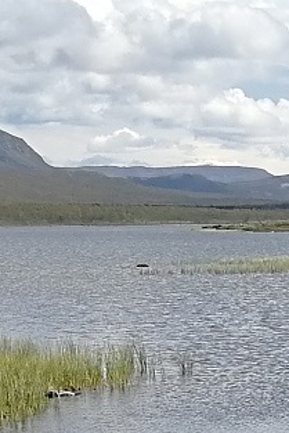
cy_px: 487
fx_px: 2141
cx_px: 398
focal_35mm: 178
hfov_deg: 7.6
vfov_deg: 11.4
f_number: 2.2
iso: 50
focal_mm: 3.95
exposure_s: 1/1076
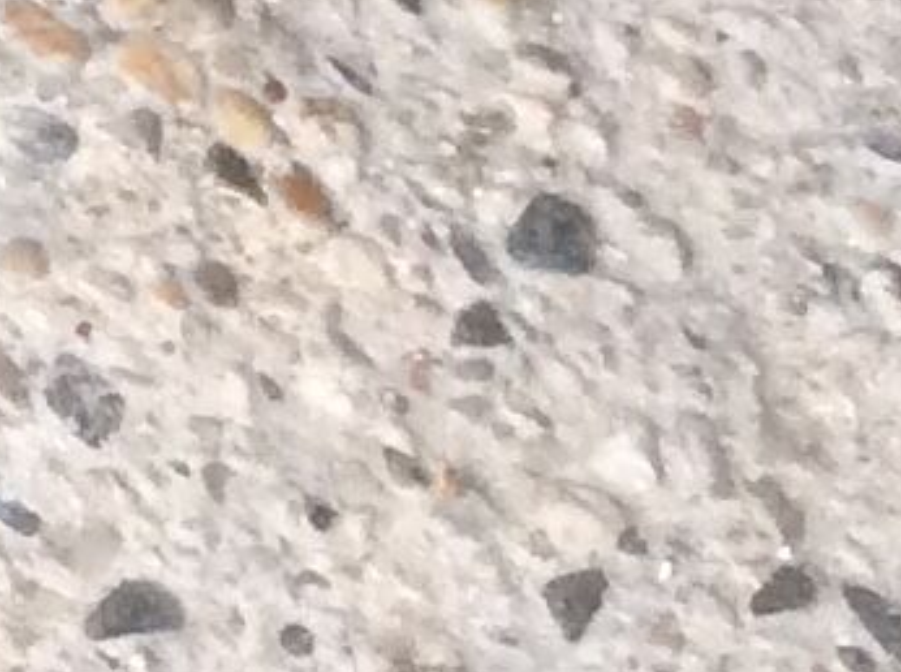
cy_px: -1834
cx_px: -2036
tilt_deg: -40.5
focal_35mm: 240
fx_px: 6234
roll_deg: +2.2
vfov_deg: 5.5
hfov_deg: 7.1
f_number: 2.4
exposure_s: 1/25
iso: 80
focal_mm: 3.3
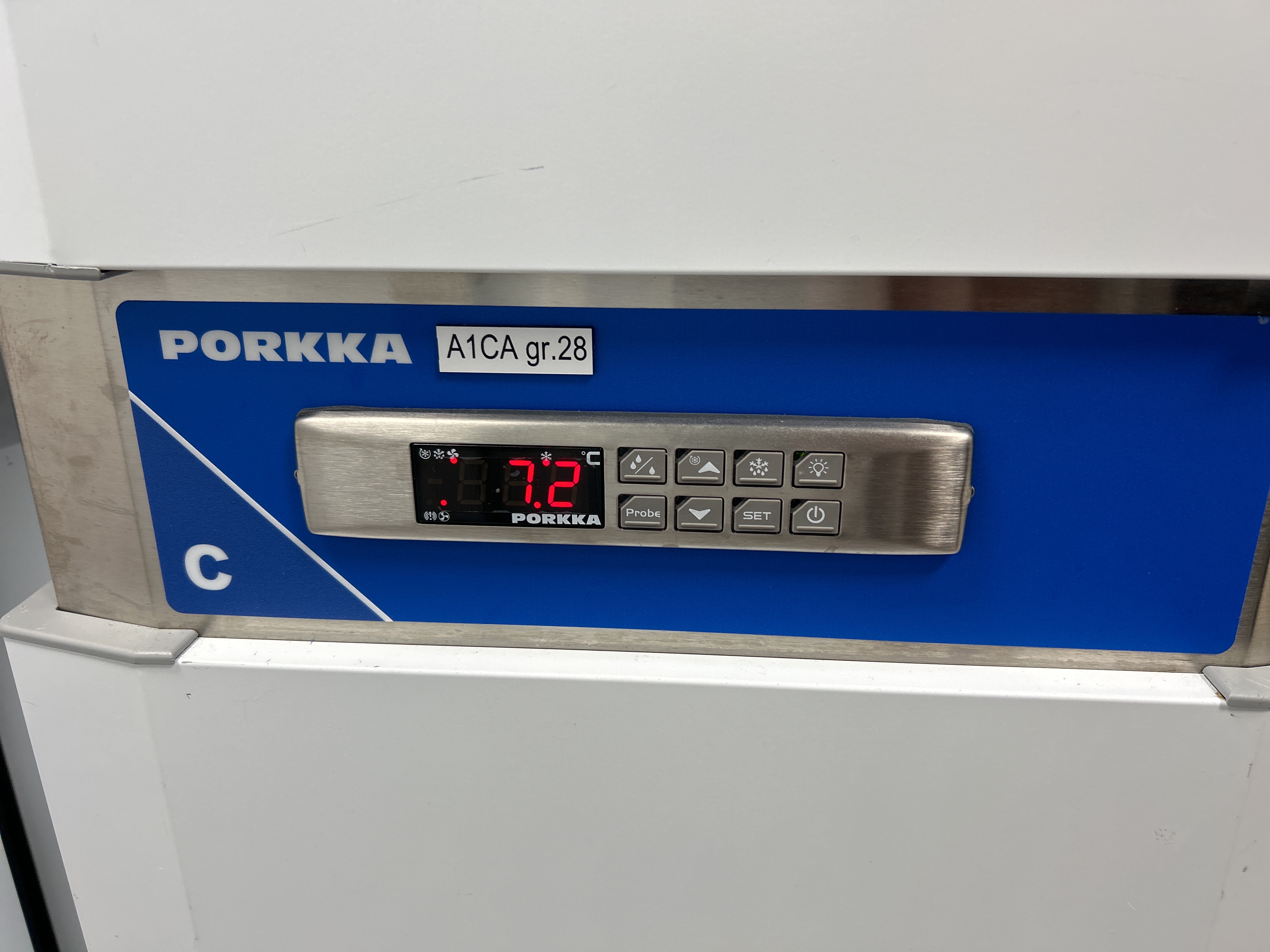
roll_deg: +1.0
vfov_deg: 53.1
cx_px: 635
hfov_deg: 67.3
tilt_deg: -20.4
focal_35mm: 26
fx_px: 954
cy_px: 476
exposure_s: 1/100
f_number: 1.5
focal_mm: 5.7
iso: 80
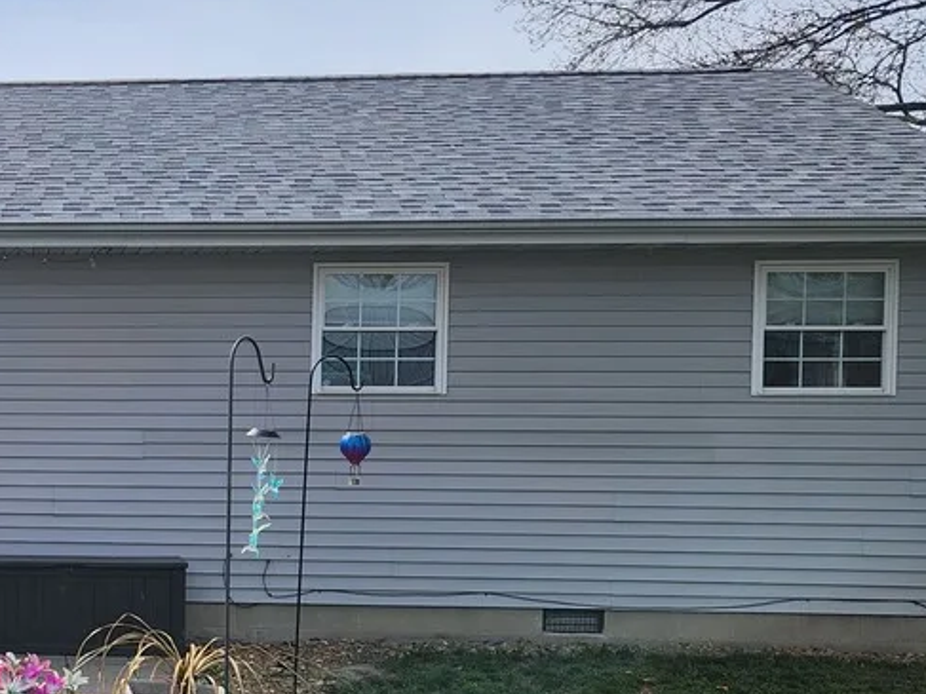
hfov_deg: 25.8
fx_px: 1819
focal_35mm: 68
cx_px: -162
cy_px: 614
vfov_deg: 21.2
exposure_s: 1/2010
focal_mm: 5.4
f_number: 1.8
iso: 20
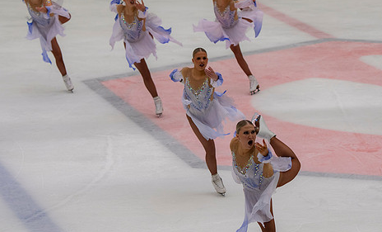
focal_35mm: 193
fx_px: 1992
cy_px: 94
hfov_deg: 11.0
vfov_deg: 6.6
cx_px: 192
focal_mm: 100
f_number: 3.5
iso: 400
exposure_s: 1/400
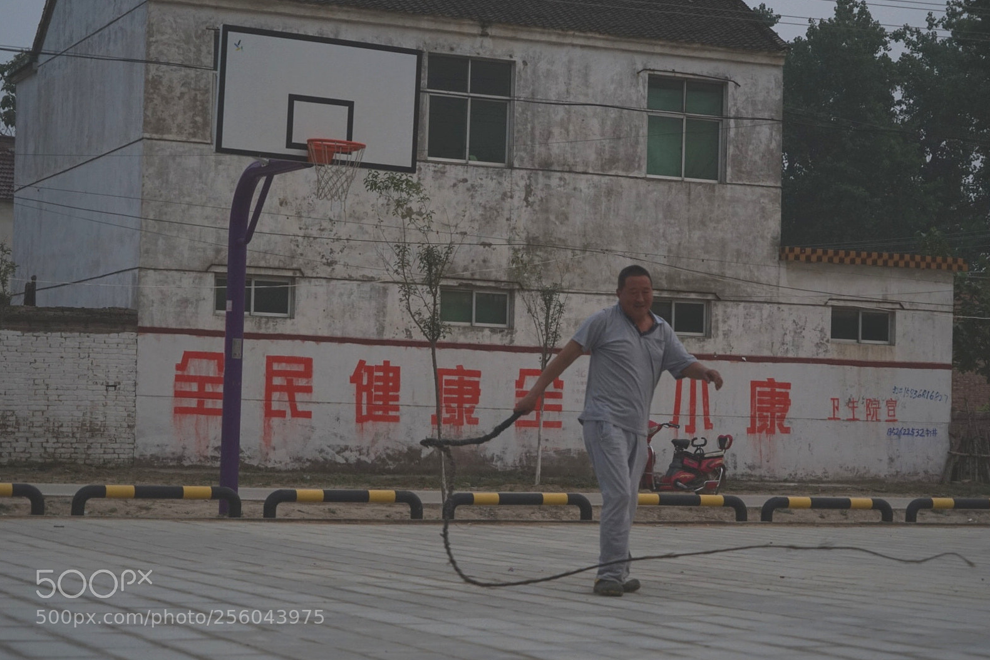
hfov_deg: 25.1
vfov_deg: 16.9
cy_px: 332
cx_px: 498
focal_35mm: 81
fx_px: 2227
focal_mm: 80
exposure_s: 1/400
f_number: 5.6
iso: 800
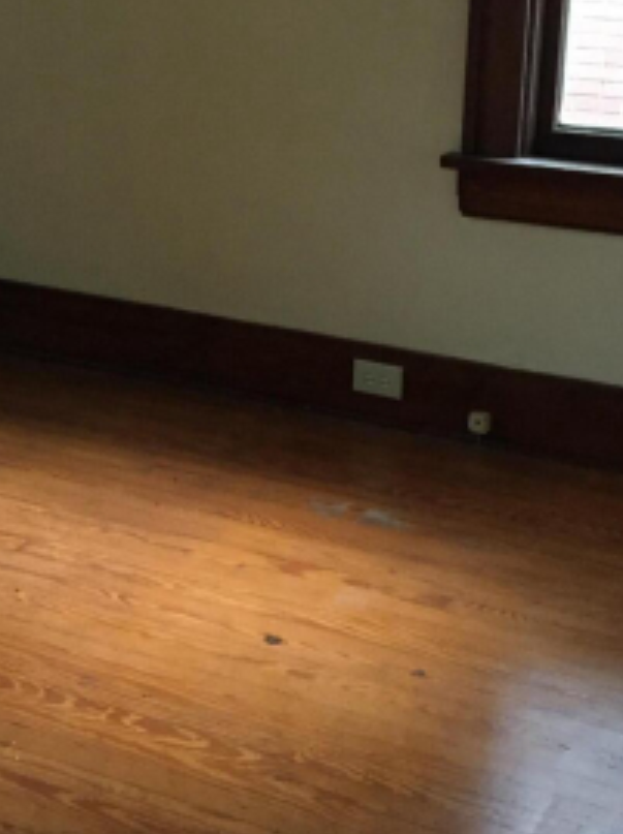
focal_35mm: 72
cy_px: 281
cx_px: 164
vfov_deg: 26.9
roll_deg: -0.9
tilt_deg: -14.3
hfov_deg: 20.3
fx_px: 1732
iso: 250
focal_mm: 4.15
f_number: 2.2
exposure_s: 1/30
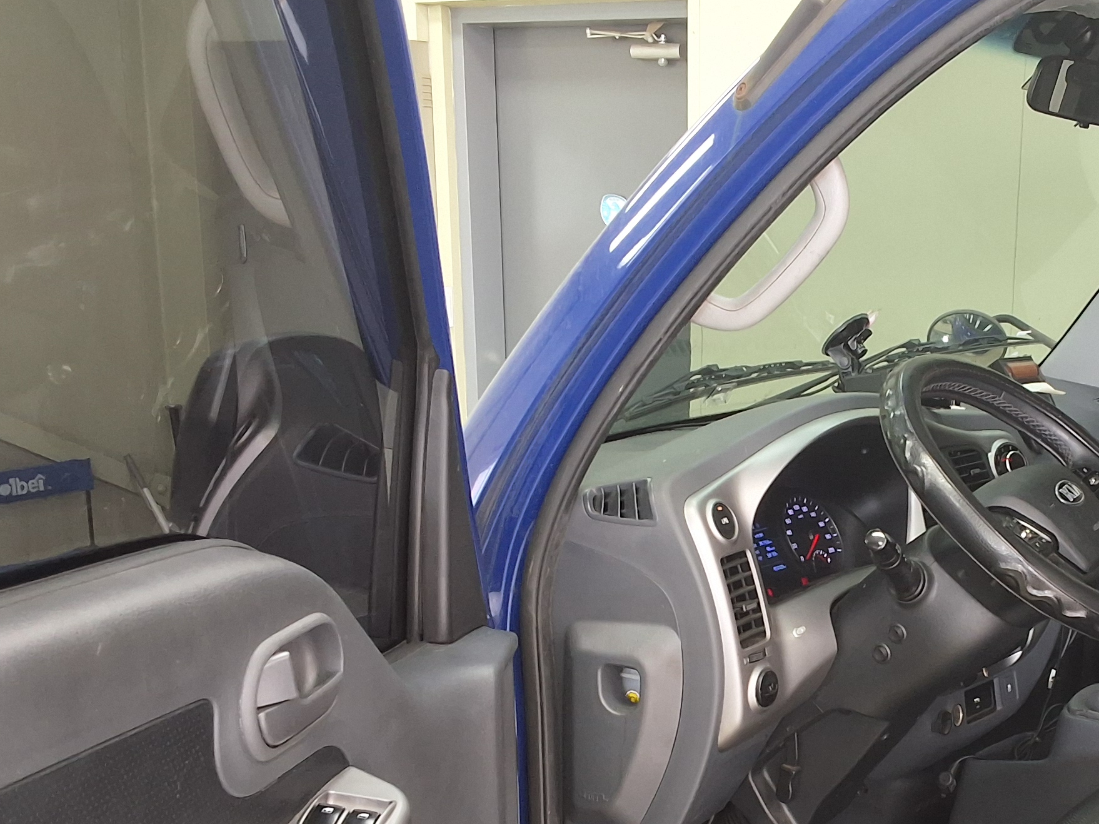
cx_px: 891
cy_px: 591
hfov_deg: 35.5
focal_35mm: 52
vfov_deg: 27.7
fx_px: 1651
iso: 64
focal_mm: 2.91
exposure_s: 1/40
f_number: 1.9
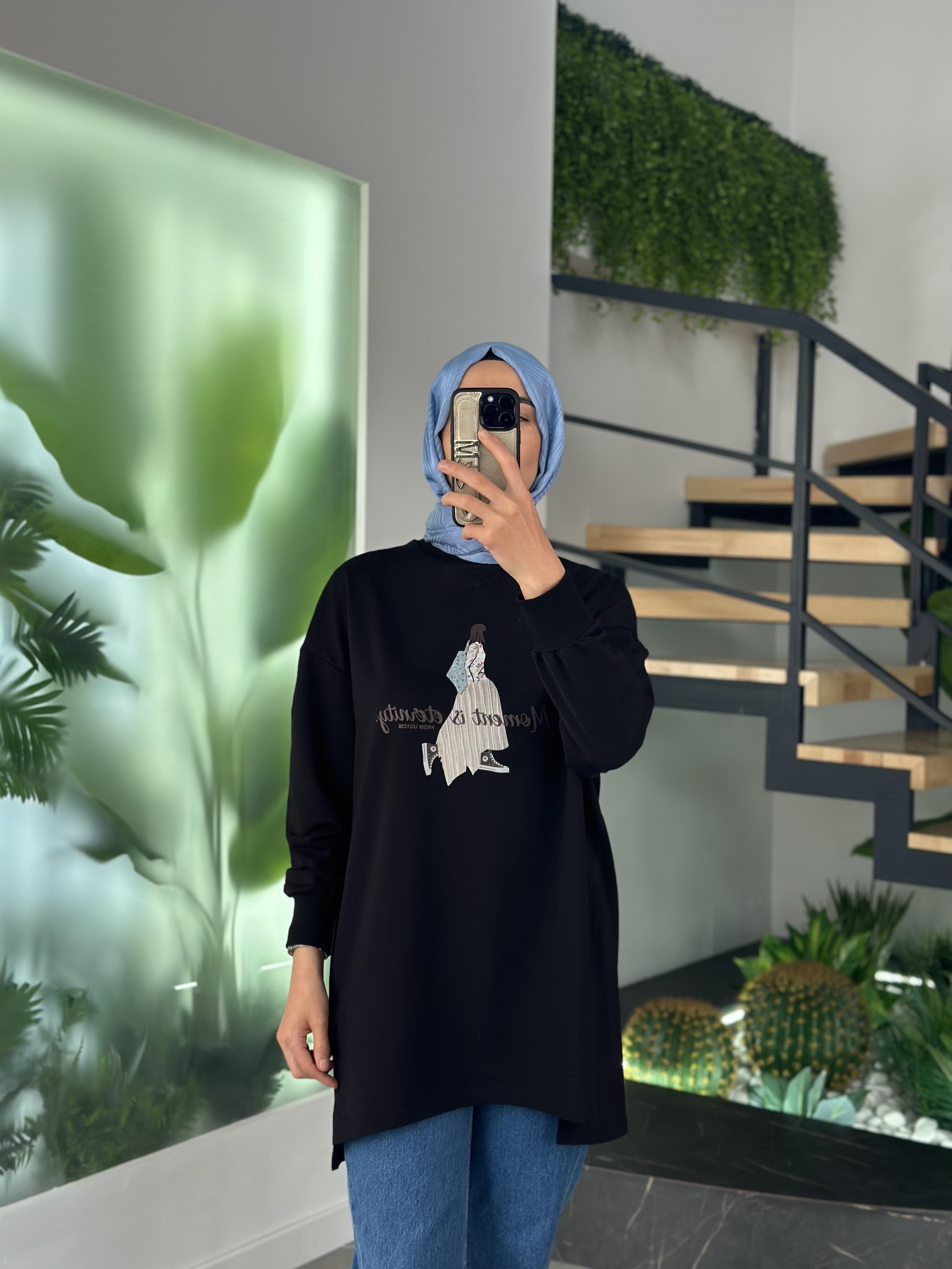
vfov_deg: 39.7
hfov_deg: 30.3
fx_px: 1760
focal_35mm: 48
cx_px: 476
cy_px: 634
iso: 80
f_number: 1.78
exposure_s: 1/430
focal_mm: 6.86
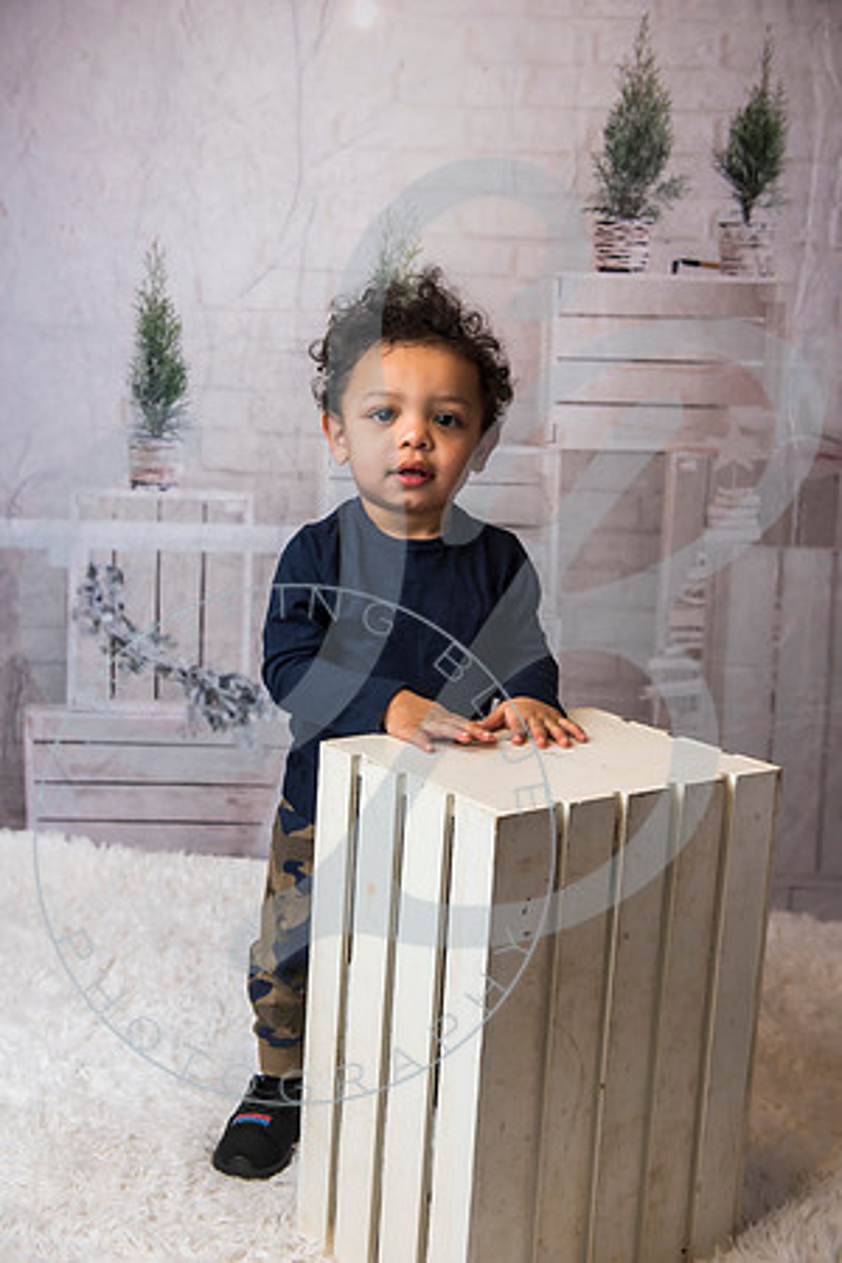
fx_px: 1403
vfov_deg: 48.5
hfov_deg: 33.4
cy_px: 632
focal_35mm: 40
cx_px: 421
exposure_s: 1/125
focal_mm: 40
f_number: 4.5
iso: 500
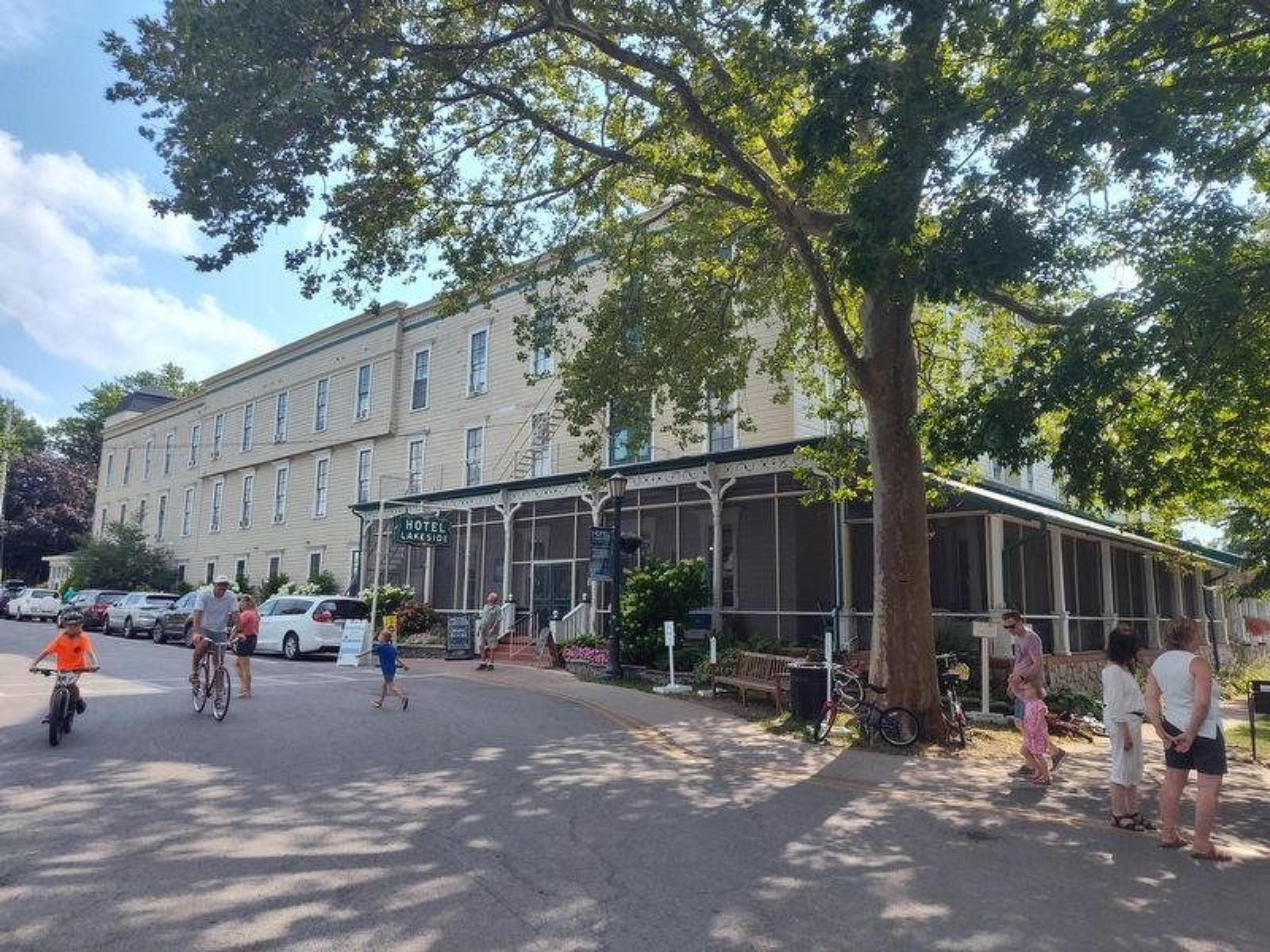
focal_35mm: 23
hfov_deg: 73.9
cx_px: 635
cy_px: 476
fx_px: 844
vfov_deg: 58.9
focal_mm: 5.56
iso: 100
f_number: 1.8
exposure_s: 1/1089
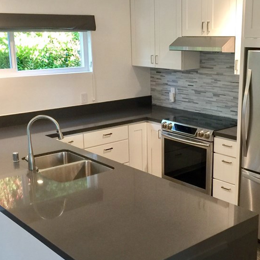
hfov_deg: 35.1
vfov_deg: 35.3
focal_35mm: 48
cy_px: 141
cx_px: 165
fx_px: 408
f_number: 2.2
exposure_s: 1/15
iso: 64
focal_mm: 4.15
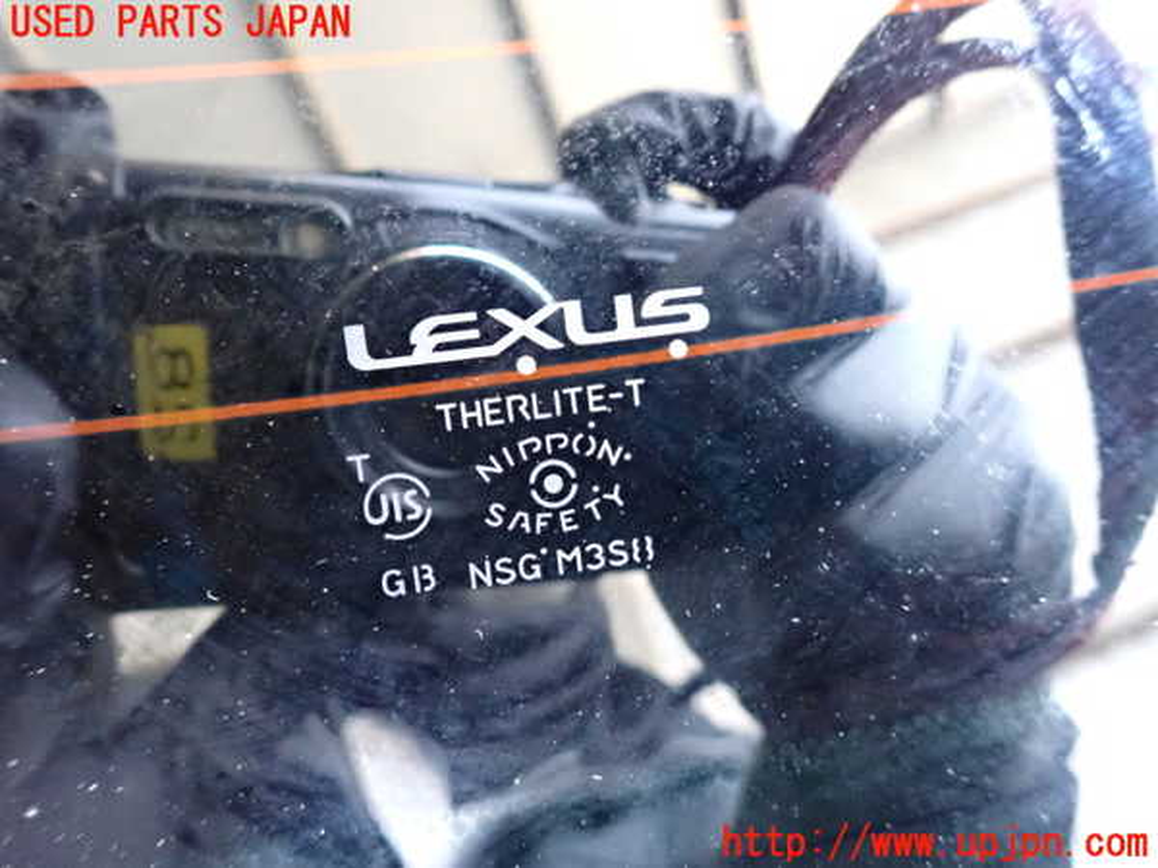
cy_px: 434
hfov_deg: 69.4
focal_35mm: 25
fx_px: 836
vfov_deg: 54.9
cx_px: 579
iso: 3200
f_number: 2.8
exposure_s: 1/60
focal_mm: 4.5
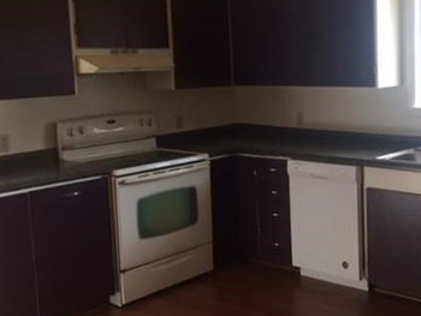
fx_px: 645
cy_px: 129
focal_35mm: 53
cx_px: 338
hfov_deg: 35.0
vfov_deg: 27.5
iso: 32
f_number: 2.2
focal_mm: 4.15
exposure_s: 1/30
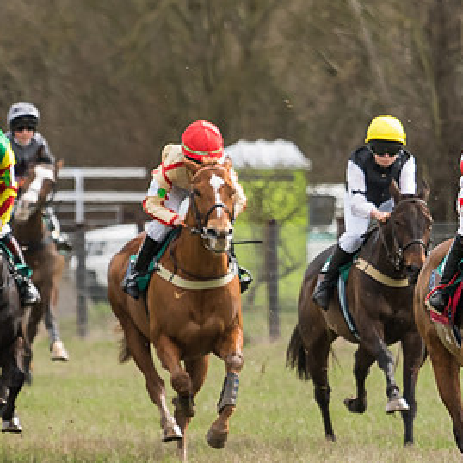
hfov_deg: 1.6
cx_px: 531
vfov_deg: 1.6
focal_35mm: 1094
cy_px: 369
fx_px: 16555
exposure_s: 1/800
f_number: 4
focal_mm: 200
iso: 250
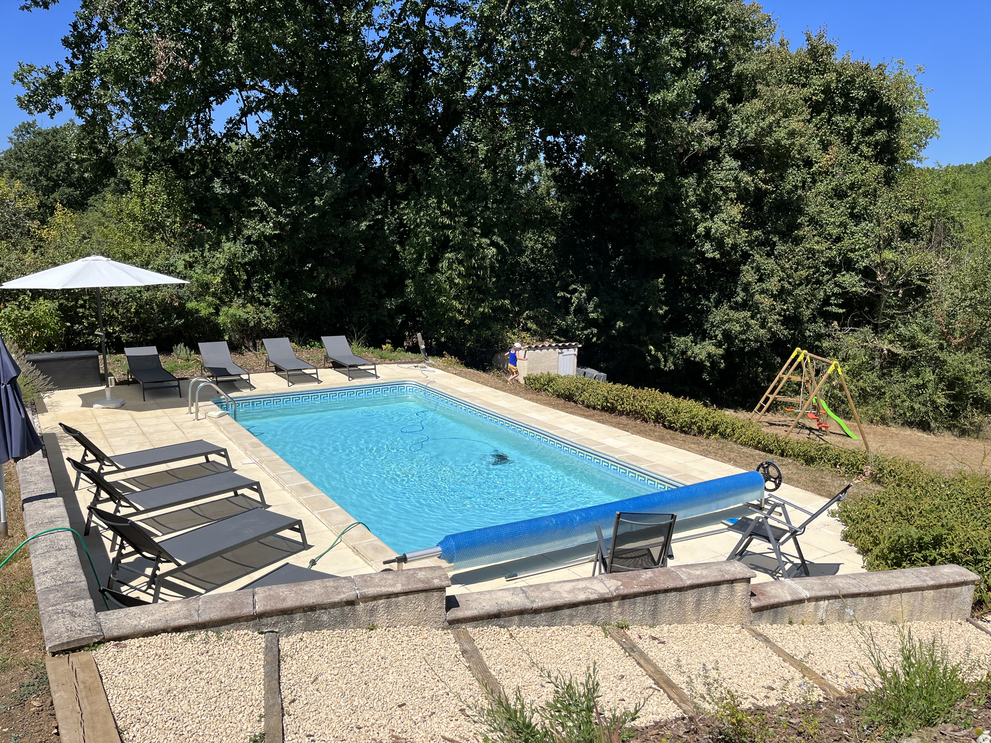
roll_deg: -0.7
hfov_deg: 67.3
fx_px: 744
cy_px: 372
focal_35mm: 26
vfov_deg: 53.1
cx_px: 496
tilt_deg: -10.2
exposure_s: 1/5556
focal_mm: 5.1
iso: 50
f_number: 1.6
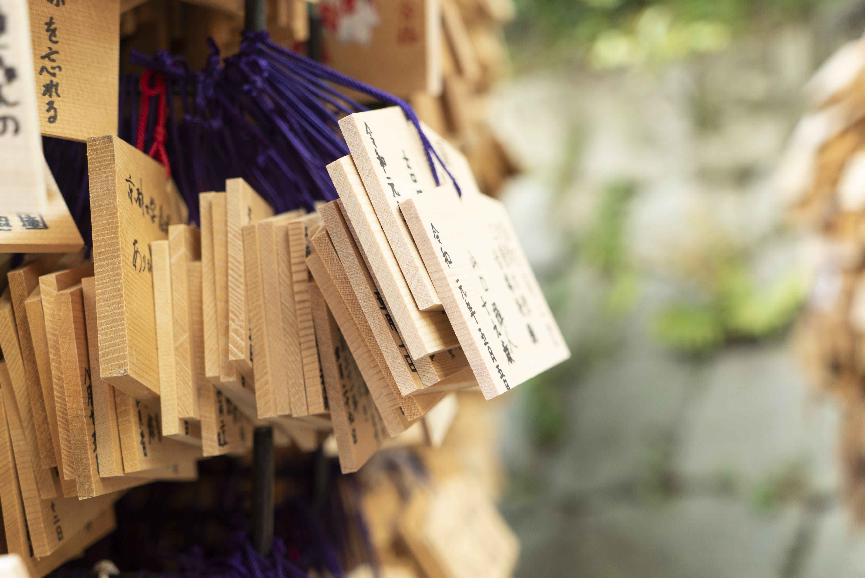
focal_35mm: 48
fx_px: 1154
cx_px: 432
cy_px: 289
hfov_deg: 41.1
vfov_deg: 28.1
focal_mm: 48
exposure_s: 1/60
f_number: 4
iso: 500
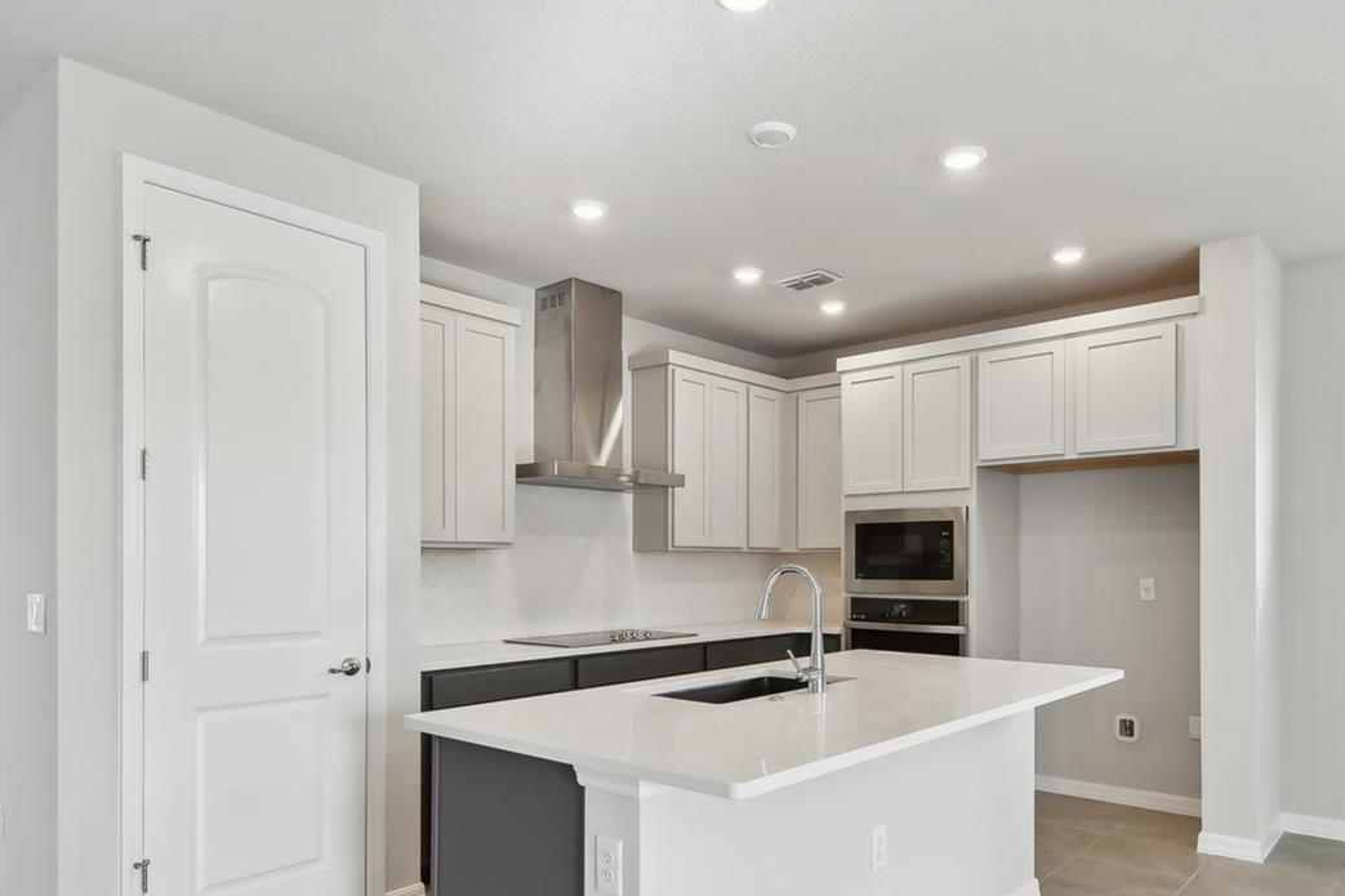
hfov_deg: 76.0
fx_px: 859
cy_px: 553
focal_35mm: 23
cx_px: 713
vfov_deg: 54.5
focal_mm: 10
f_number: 7.1
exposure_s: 1/30
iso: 100
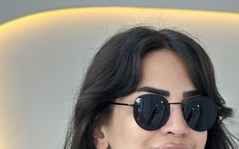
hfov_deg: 13.1
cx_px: 182
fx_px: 1036
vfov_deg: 7.8
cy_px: 325
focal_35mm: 159
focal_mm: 6.86
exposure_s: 1/100
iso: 100
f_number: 1.78
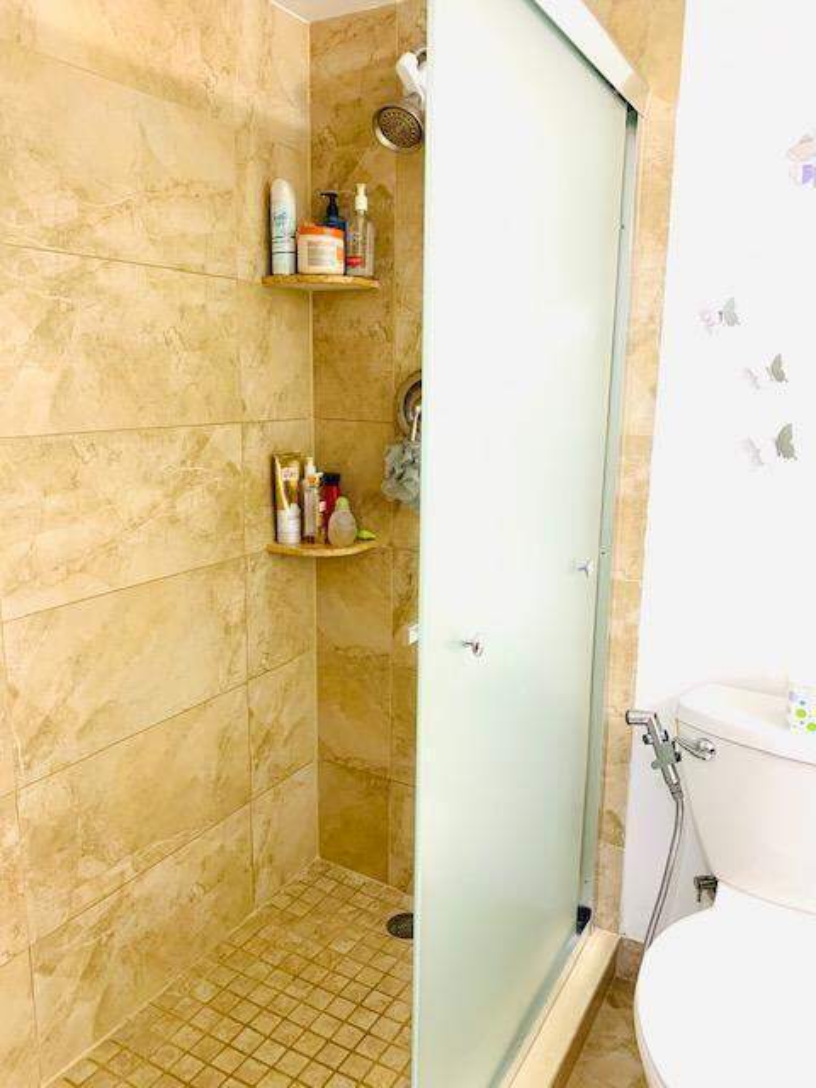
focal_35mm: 26
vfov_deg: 67.3
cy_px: 544
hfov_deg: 53.1
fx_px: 817
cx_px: 408
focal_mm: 4.25
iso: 125
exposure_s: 1/60
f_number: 1.8
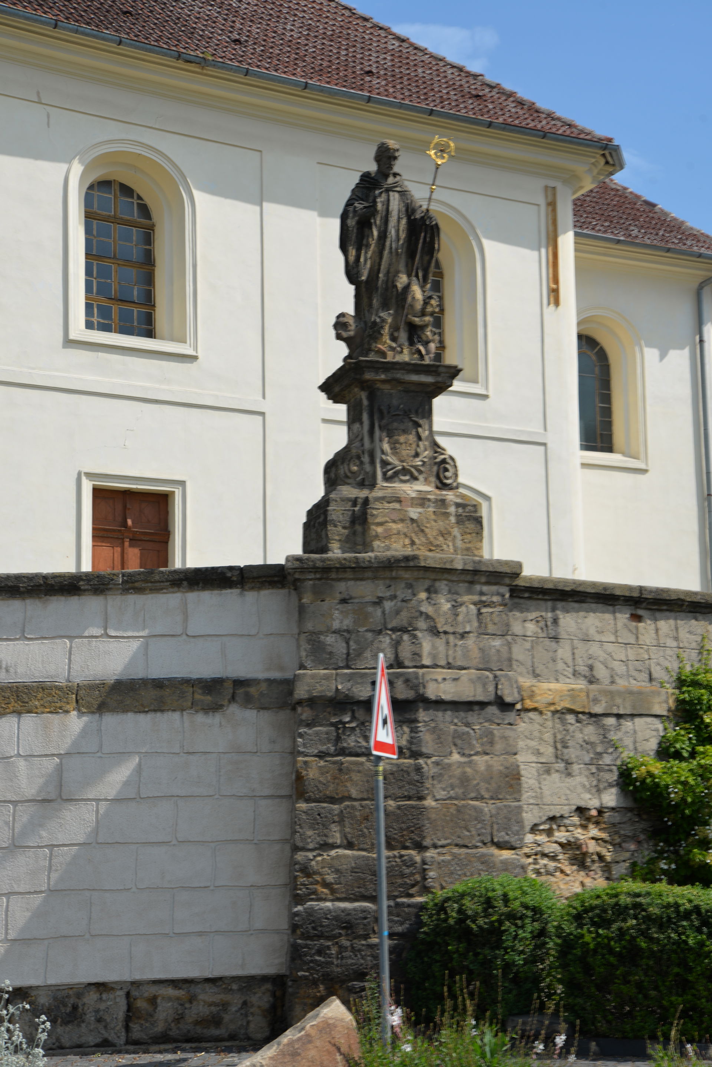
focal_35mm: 56
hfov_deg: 24.2
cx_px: 356
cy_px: 534
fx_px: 1660
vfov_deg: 35.6
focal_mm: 56
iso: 100
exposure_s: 1/250
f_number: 8
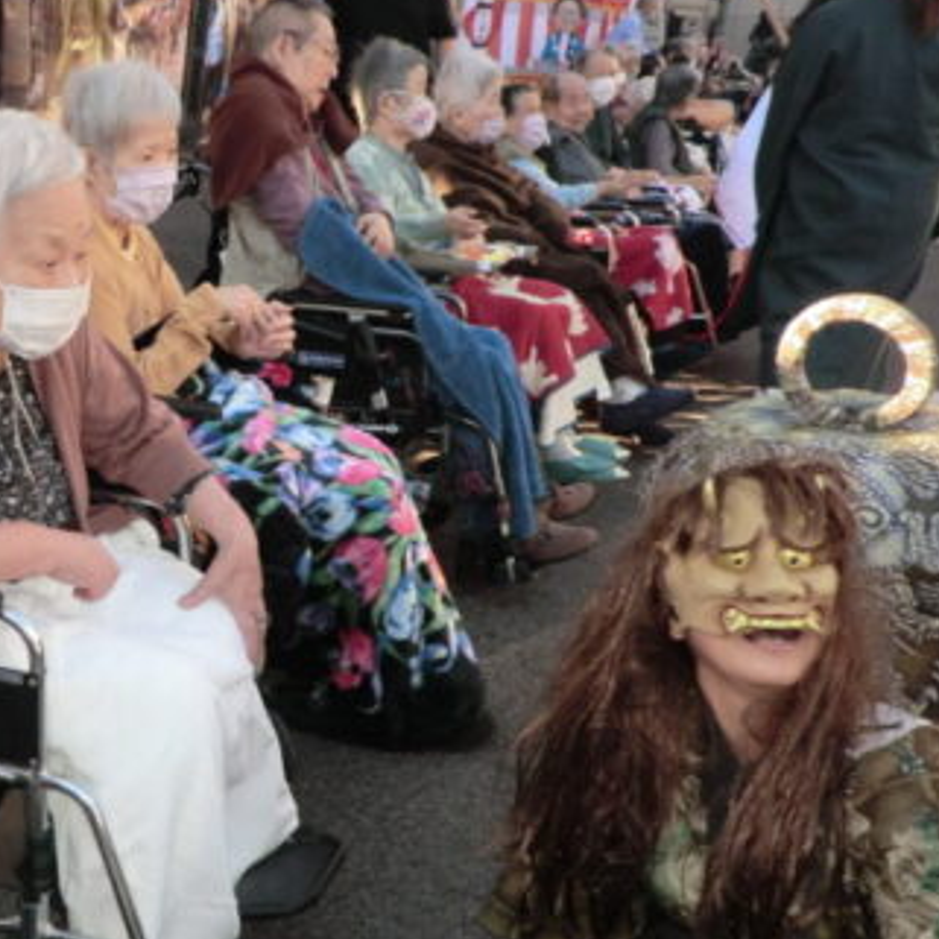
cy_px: 544
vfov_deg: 39.1
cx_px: 152
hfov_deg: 37.4
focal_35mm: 43
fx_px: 1320
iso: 50
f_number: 2.8
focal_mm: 4.7
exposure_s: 1/125
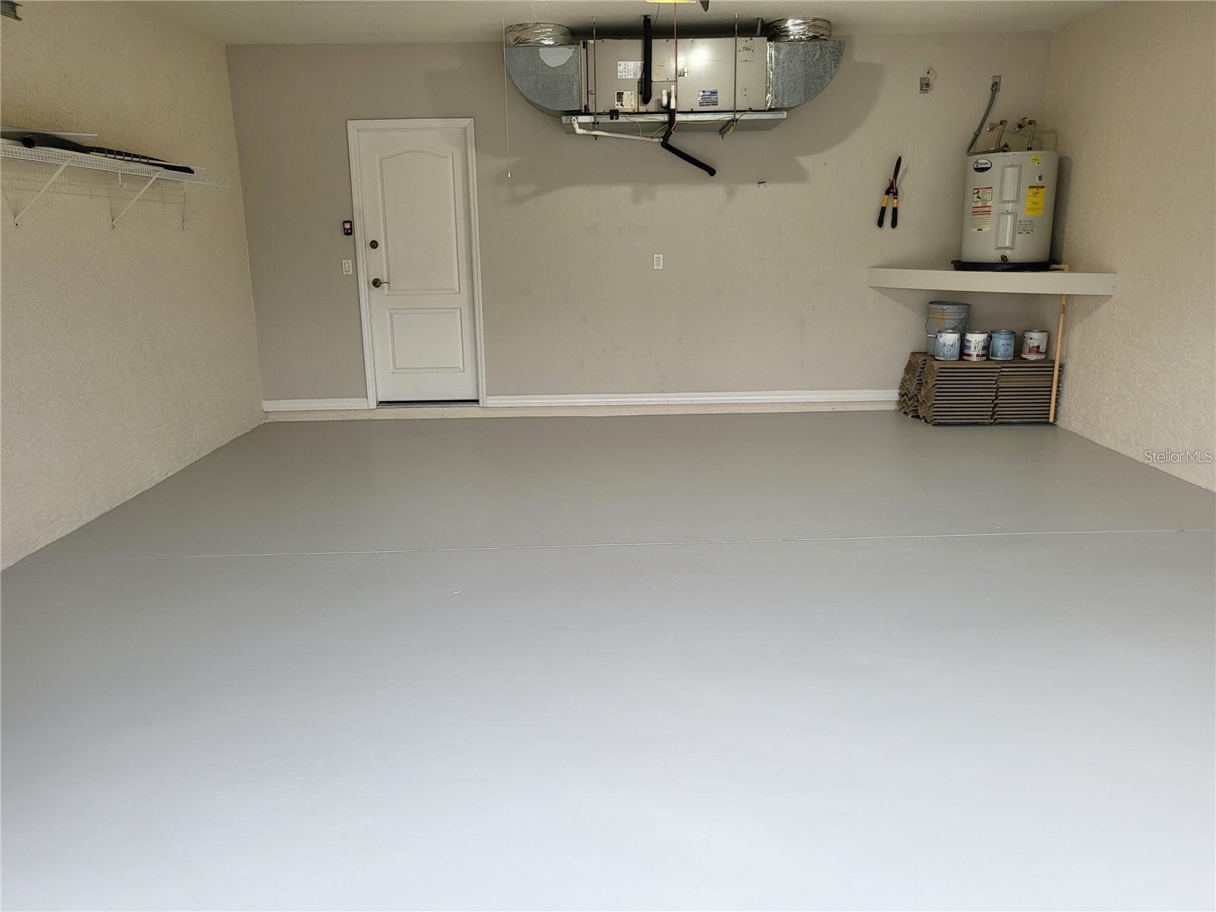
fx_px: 913
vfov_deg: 53.1
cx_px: 608
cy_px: 456
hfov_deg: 67.3
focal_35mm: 26
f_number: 1.8
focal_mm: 4.25
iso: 50
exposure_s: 1/266
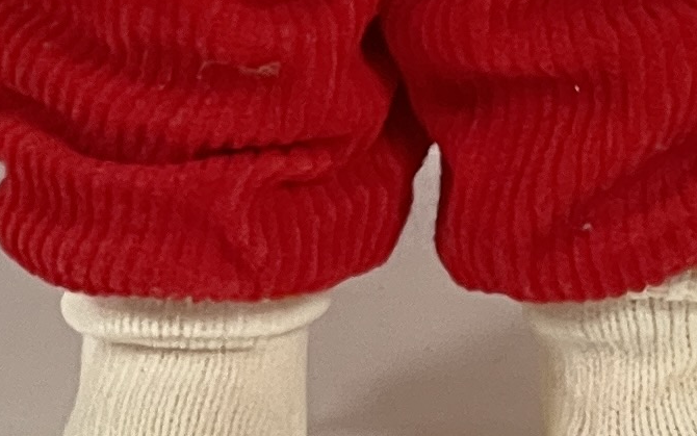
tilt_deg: -25.9
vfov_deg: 3.2
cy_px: -853
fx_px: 7751
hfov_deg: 5.1
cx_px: 339
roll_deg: +0.8
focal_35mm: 408
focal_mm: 7.5
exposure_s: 1/50
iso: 200
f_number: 2.2
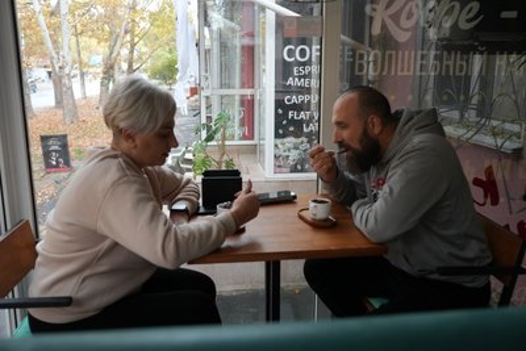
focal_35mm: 32
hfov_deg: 58.7
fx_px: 468
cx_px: 263
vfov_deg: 41.1
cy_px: 176
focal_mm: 32
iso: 500
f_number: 4
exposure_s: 1/160
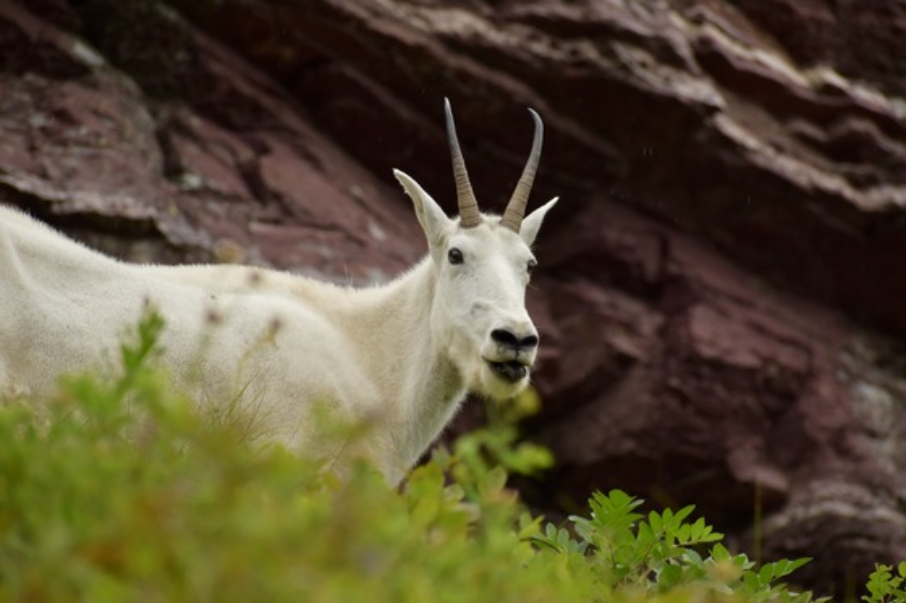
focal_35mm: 360
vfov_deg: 3.8
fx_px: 9057
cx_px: 453
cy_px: 302
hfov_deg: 5.7
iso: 800
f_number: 6.3
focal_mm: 240
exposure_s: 1/500
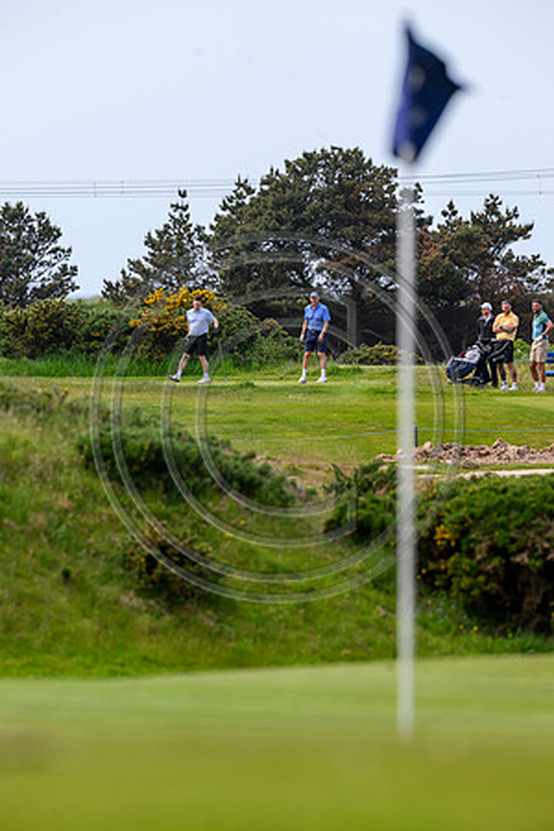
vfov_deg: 5.2
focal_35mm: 400
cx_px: 277
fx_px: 9233
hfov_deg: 3.4
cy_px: 416
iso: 800
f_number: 7.1
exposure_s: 1/1250
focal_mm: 400
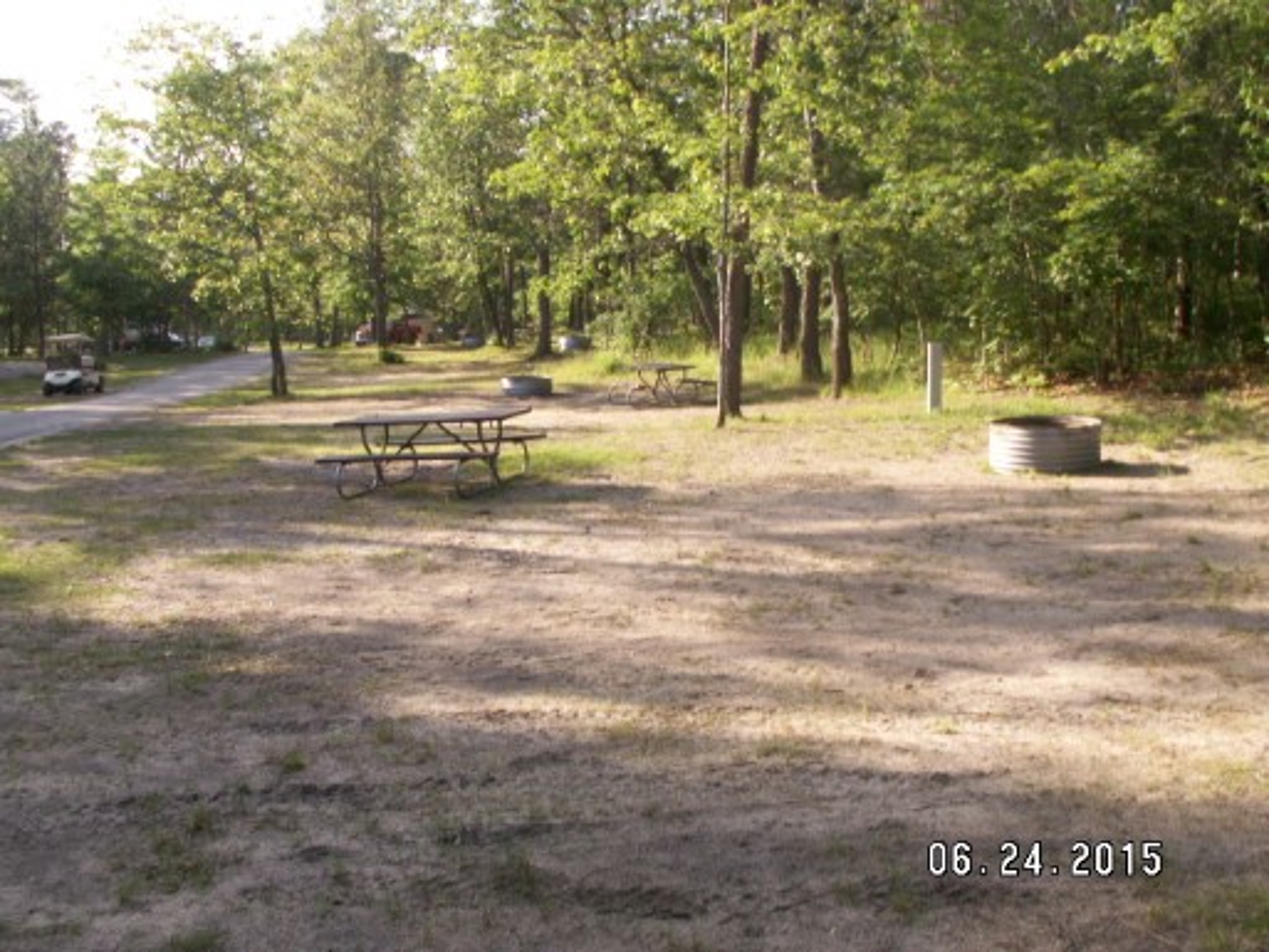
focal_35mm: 35
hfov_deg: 52.6
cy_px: 476
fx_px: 1283
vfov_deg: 40.7
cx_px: 634
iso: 50
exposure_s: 1/100
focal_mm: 5.86
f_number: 5
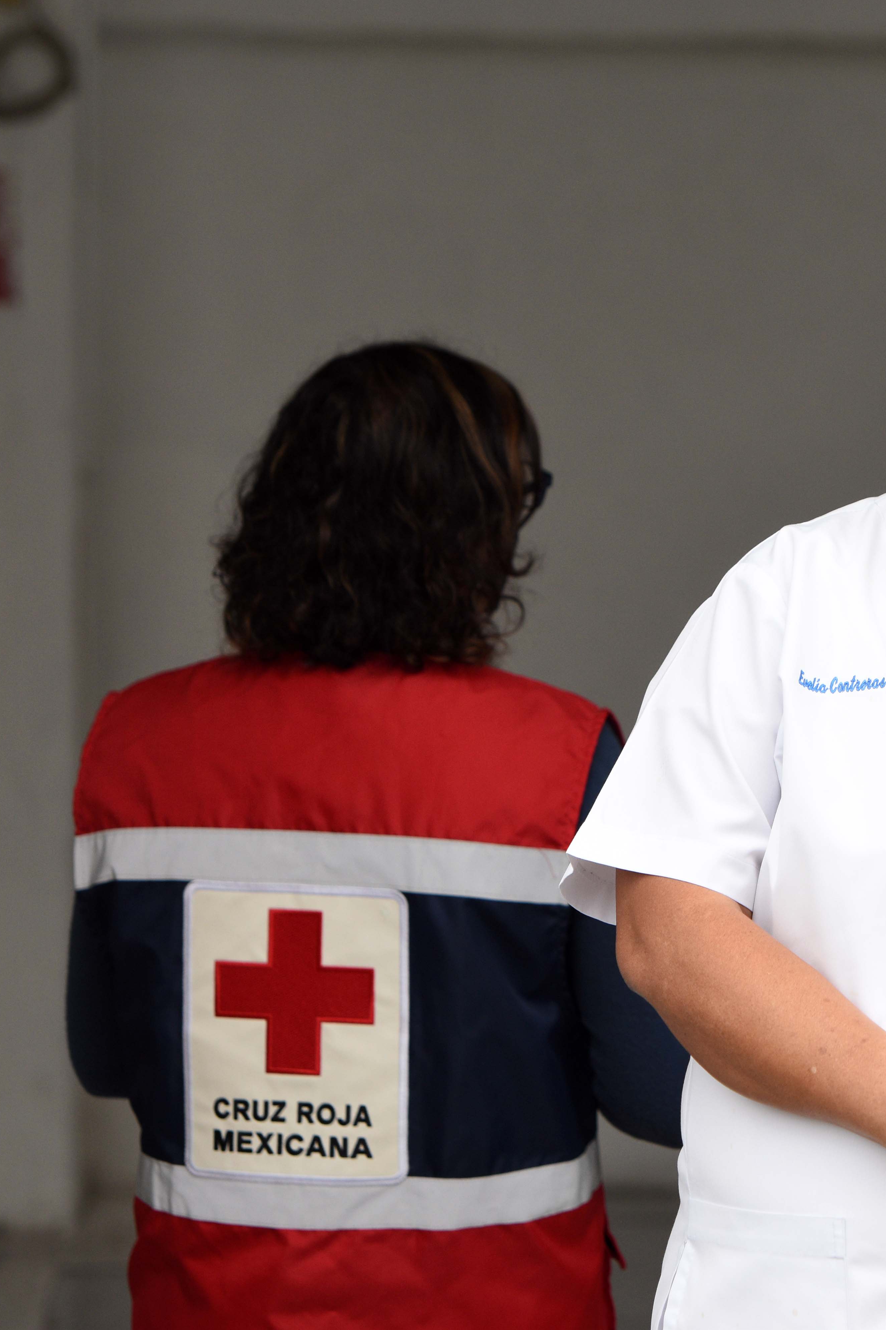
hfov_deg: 5.0
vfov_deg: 7.5
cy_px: 665
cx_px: 952
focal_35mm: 275
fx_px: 10151
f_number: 4
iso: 400
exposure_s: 1/1600
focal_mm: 122
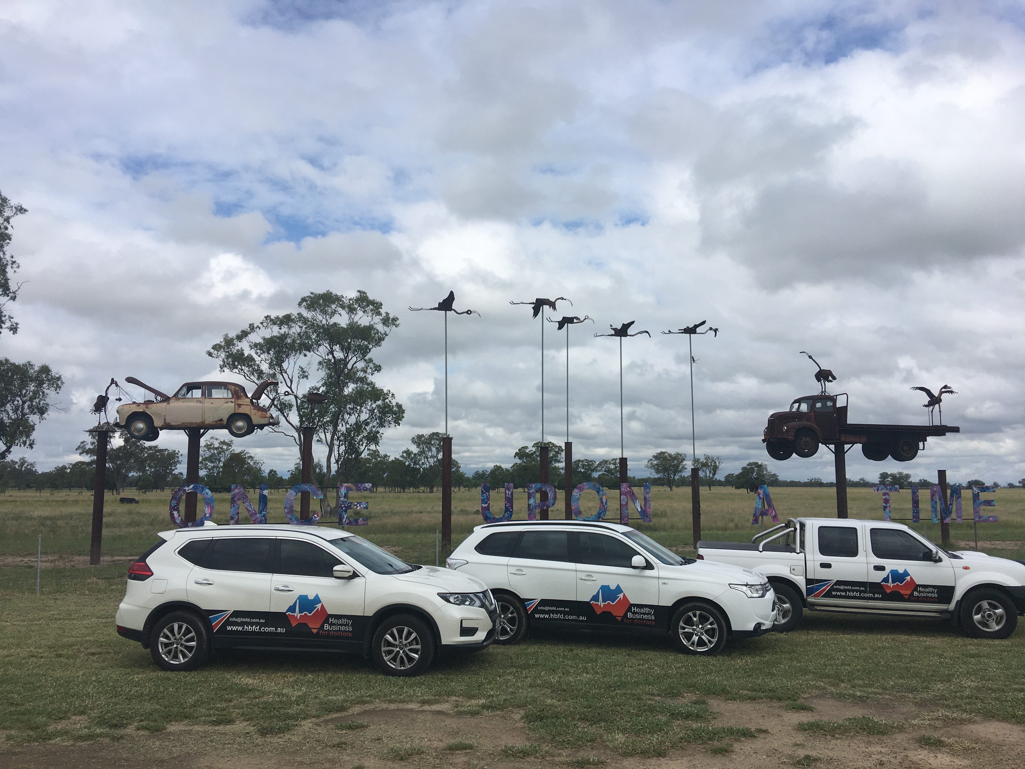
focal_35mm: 29
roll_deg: +0.5
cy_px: 384
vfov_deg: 48.2
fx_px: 859
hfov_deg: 61.7
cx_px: 512
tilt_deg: +8.1
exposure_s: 1/3077
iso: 25
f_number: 2.2
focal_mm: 4.15
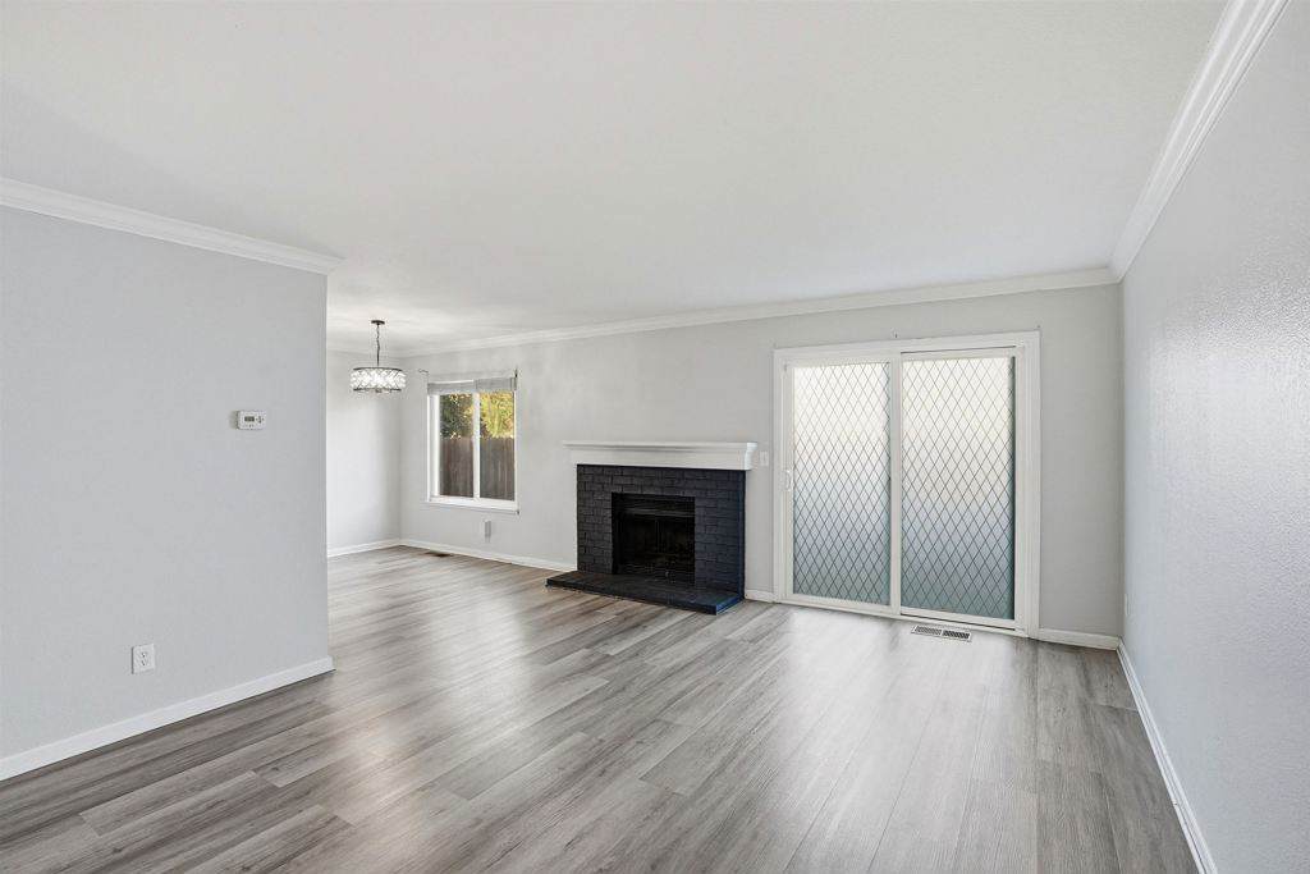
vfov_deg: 73.8
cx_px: 655
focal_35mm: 16
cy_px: 437
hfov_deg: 96.7
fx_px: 582
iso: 250
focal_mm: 16
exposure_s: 1/250
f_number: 8
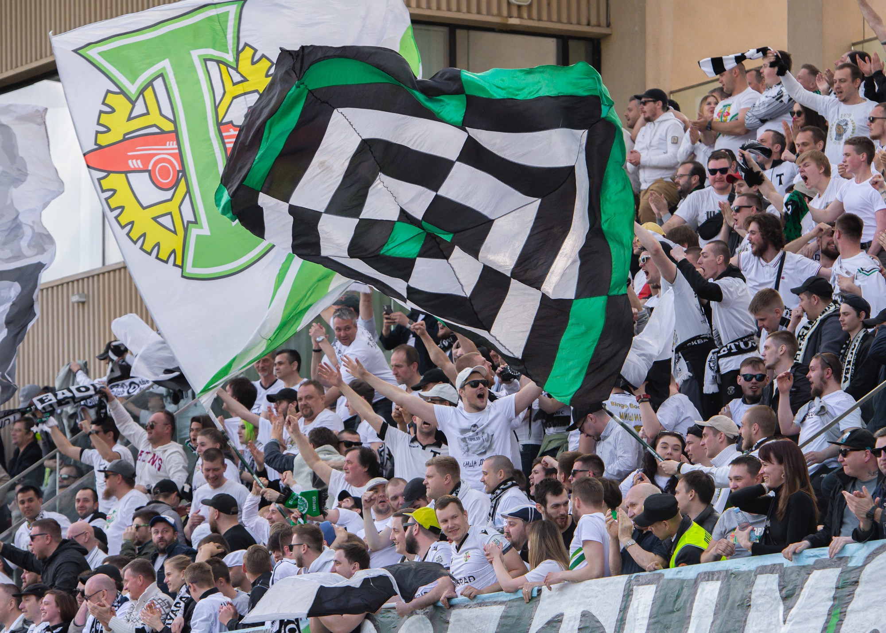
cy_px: 316
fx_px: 5551
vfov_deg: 6.5
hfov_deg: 9.1
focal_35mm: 221
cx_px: 475
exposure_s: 1/1600
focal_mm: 140
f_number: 5
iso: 1000
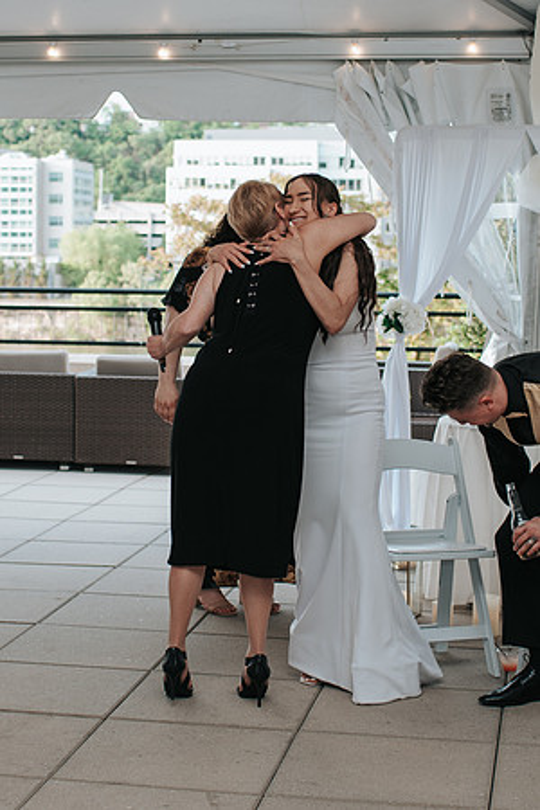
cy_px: 363
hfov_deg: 17.9
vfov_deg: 26.6
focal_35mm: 76
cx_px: 223
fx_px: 1714
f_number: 2.8
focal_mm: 35
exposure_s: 1/160
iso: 140
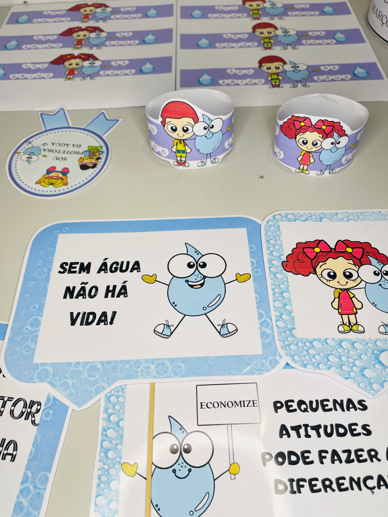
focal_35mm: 25
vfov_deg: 69.4
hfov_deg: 54.9
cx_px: 194
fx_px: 374
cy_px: 258
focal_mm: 5.1
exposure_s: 1/120
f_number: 1.6
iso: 32
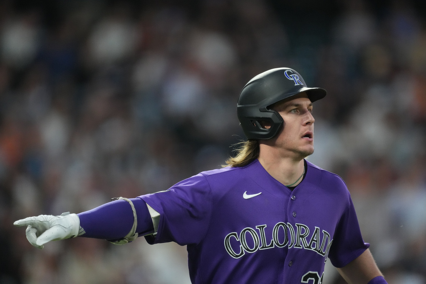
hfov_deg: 3.4
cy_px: 142
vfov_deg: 2.3
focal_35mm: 600
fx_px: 7097
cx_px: 213
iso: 5000
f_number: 4
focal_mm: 600
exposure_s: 1/1600
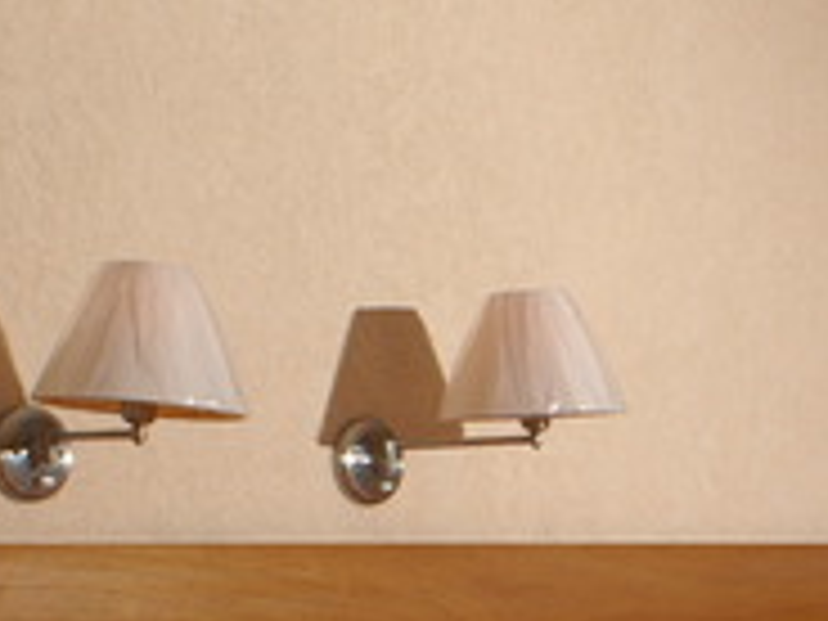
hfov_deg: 17.1
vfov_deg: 12.7
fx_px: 2703
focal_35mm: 113
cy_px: 778
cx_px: 806
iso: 200
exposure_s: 1/80
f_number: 10
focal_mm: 20
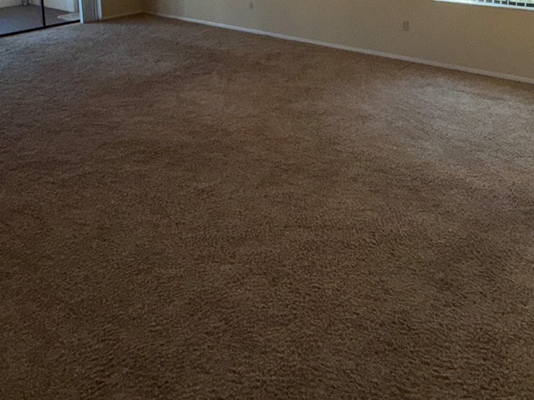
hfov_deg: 58.3
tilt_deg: -8.2
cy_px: -10
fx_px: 478
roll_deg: +0.7
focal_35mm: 31
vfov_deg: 39.4
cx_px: 281
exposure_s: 1/122
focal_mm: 2.22
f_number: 2.2
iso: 50
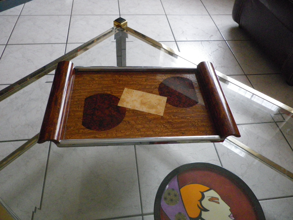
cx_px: 146
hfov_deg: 63.4
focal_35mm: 28
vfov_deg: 49.7
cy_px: 110
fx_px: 237
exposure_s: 1/25
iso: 800
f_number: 2.6
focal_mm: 4.9
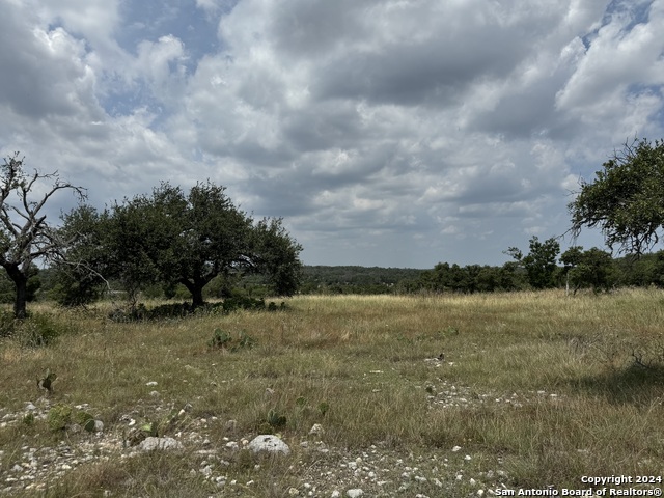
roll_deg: +1.5
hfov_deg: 71.6
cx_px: 332
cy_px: 249
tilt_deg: +2.1
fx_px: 460
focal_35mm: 24
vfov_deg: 56.8
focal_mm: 6.76
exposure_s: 1/10417
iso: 80
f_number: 1.78
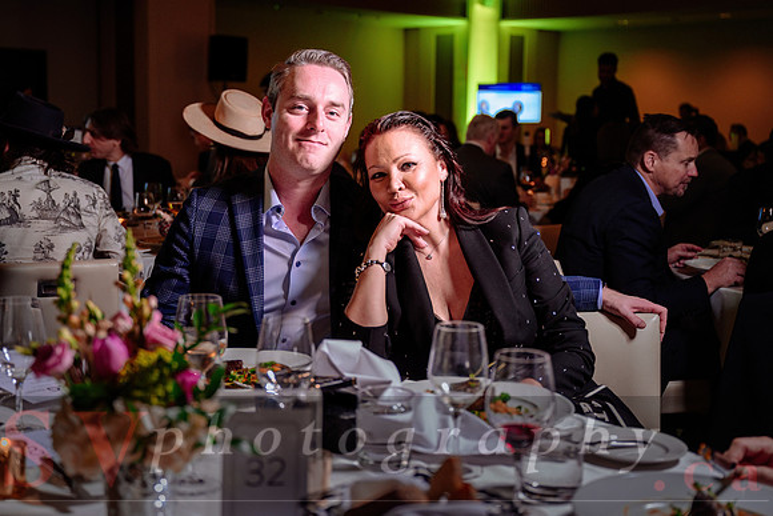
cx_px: 365
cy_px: 228
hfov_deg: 41.0
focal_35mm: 48
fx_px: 1032
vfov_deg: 28.0
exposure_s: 1/125
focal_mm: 43
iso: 1000
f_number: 2.8
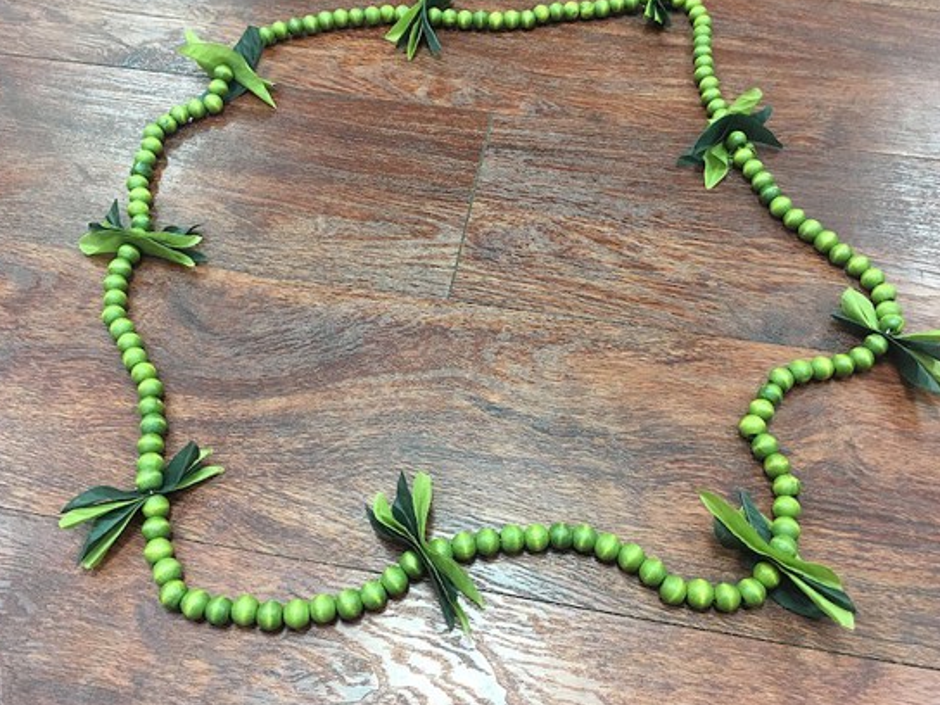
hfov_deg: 56.8
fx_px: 869
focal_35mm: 32
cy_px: 328
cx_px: 467
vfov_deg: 44.1
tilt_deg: -55.2
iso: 80
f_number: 2.2
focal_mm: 4.15
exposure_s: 1/30
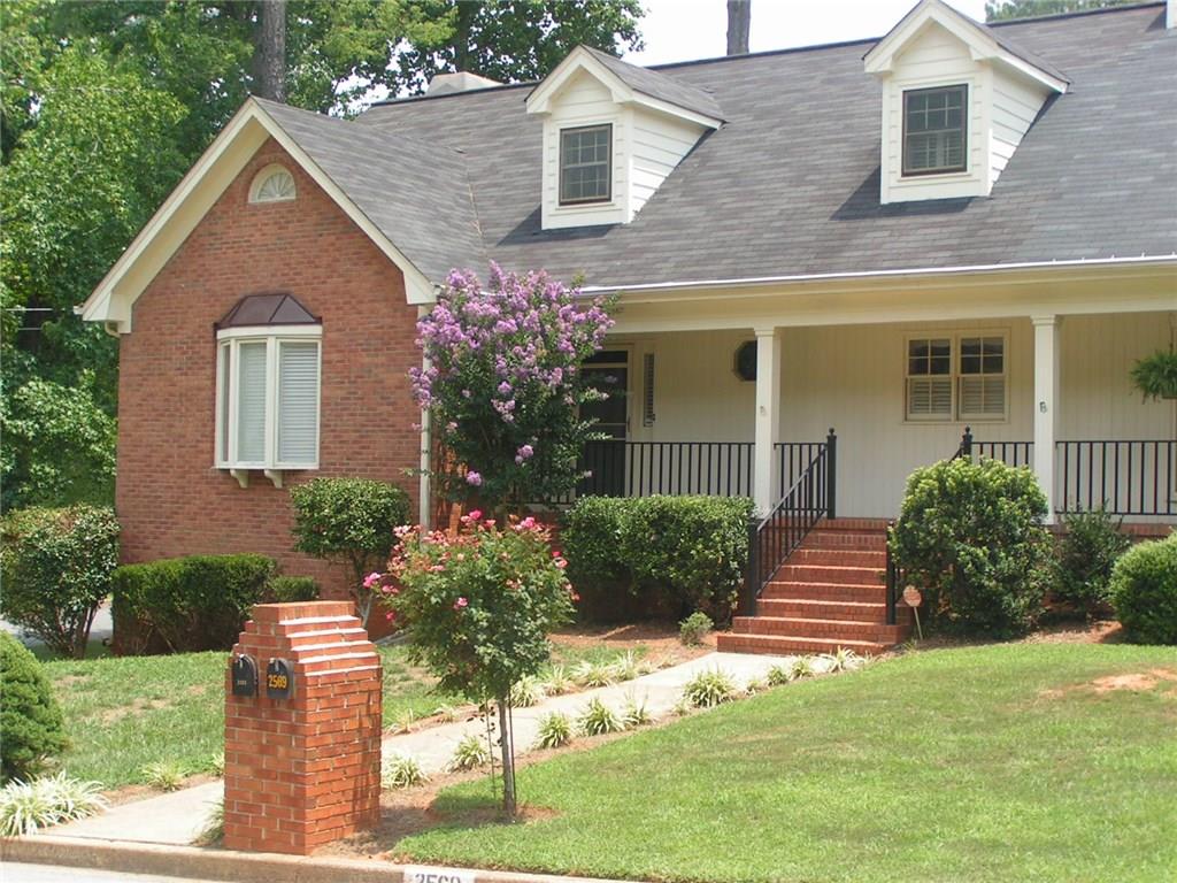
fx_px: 1836
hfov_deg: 35.5
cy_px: 442
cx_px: 588
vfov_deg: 27.0
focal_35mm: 54
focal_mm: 8.3
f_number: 5.6
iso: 50
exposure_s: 1/250
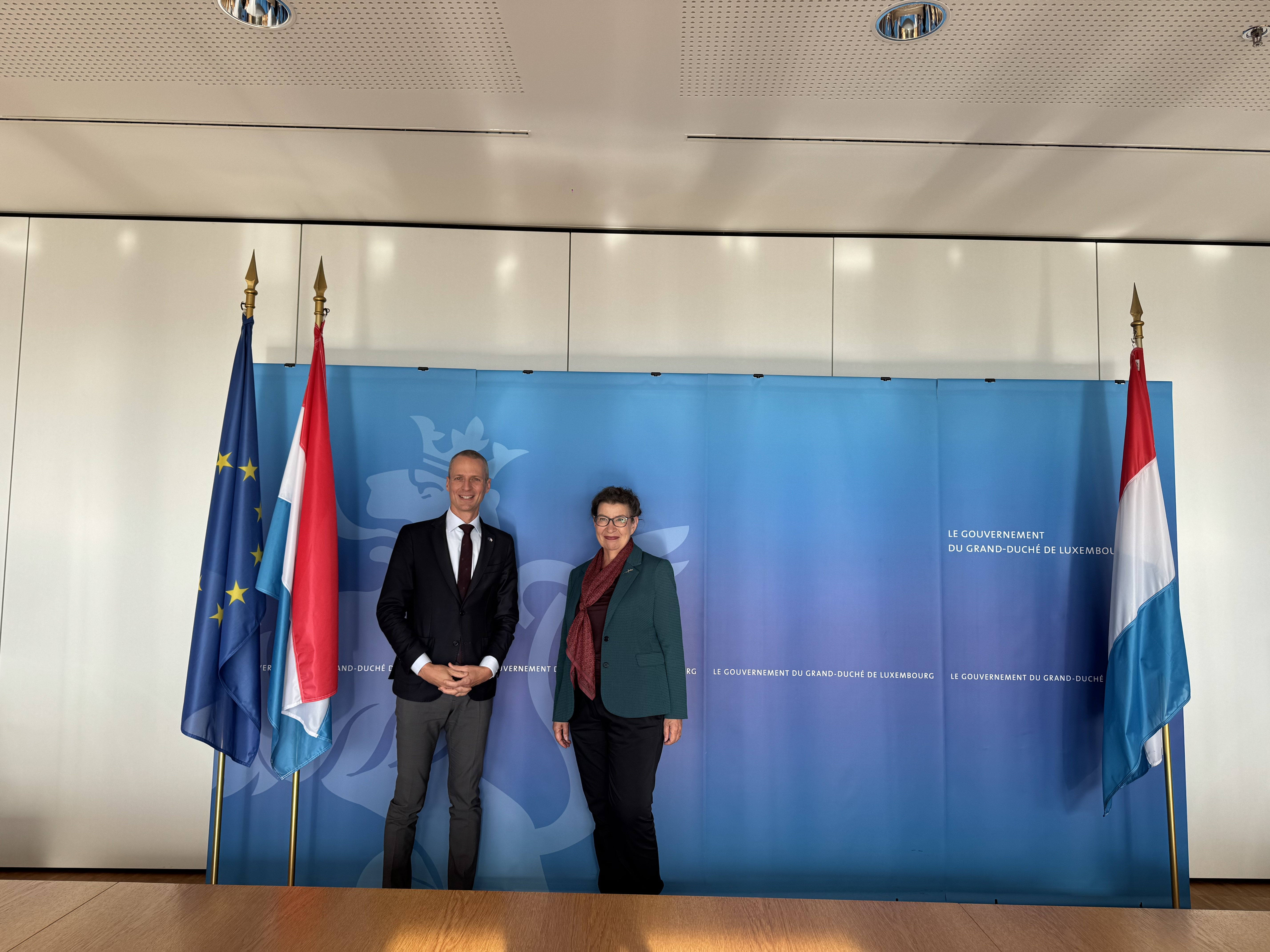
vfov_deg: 56.8
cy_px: 476
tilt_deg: +4.3
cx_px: 635
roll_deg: -1.1
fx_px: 881
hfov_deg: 71.6
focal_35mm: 24
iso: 80
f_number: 1.78
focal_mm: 6.76
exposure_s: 1/518
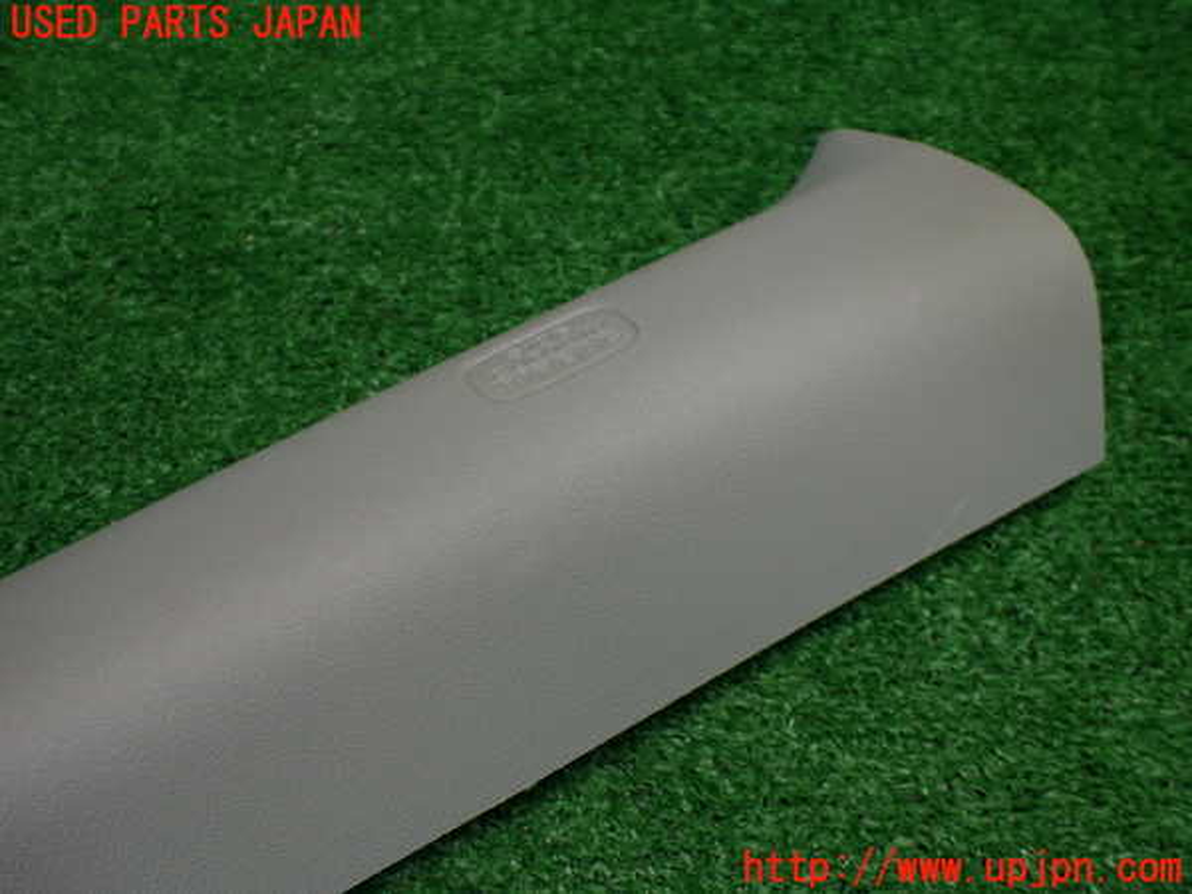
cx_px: 596
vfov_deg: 46.8
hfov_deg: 60.0
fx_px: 1033
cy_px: 447
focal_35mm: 30
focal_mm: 5.4
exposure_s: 1/125
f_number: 2.3
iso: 200
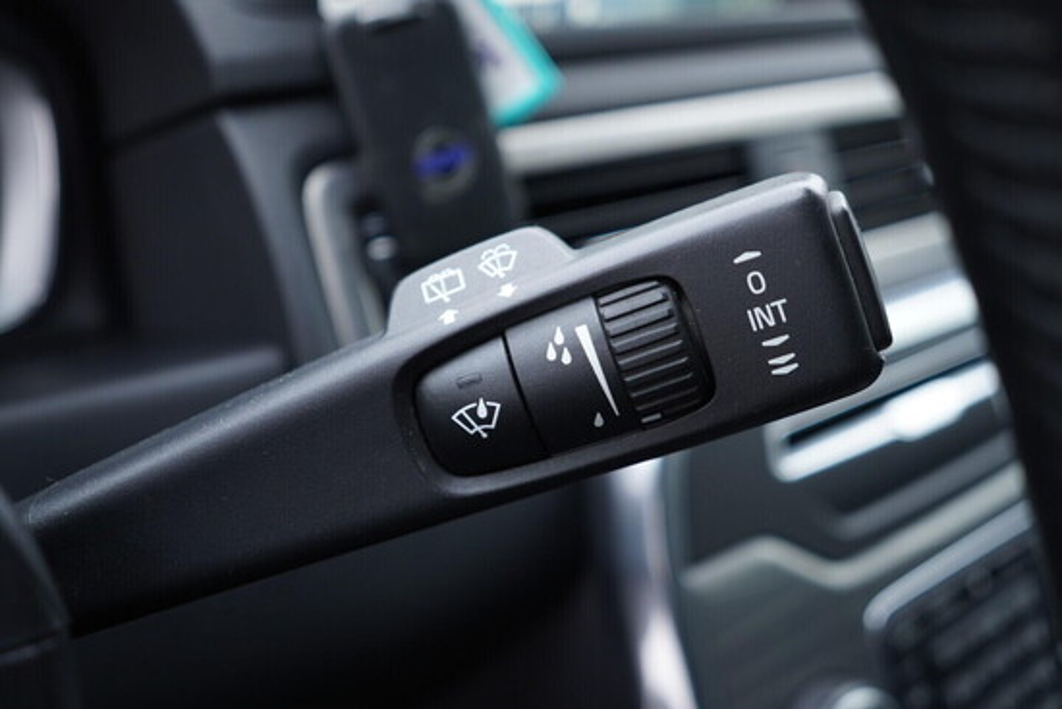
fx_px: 1062
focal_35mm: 36
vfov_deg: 36.9
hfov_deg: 53.1
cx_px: 531
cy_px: 354
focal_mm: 24
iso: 200
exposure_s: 1/40
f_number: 2.8
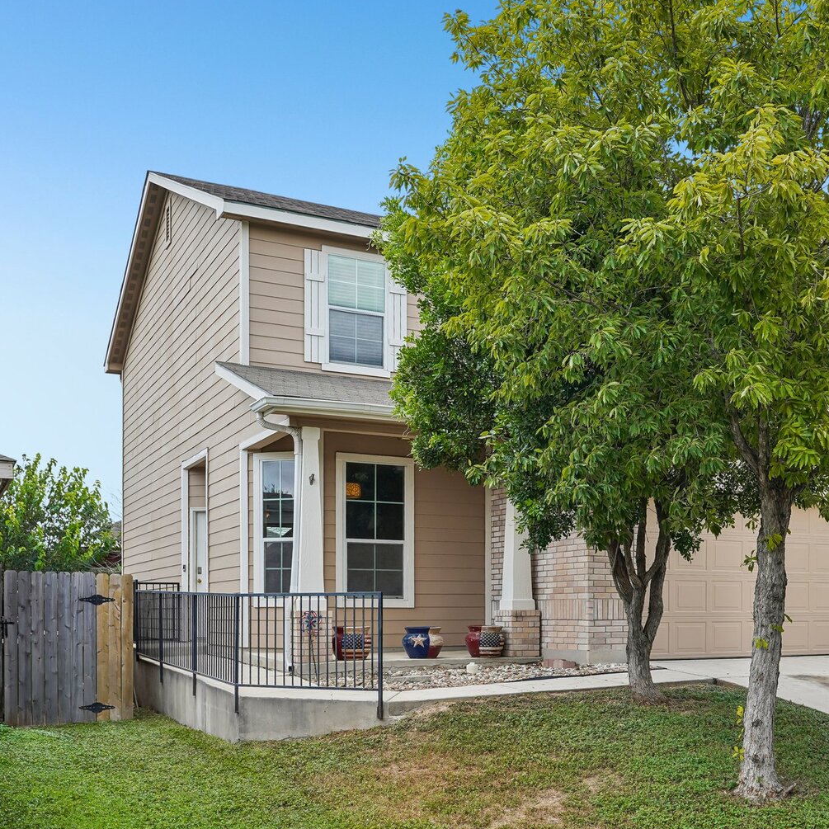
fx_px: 1021
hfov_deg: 43.4
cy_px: 398
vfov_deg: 44.2
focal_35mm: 38
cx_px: 575
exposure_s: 1/100
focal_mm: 27.5
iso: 100
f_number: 8
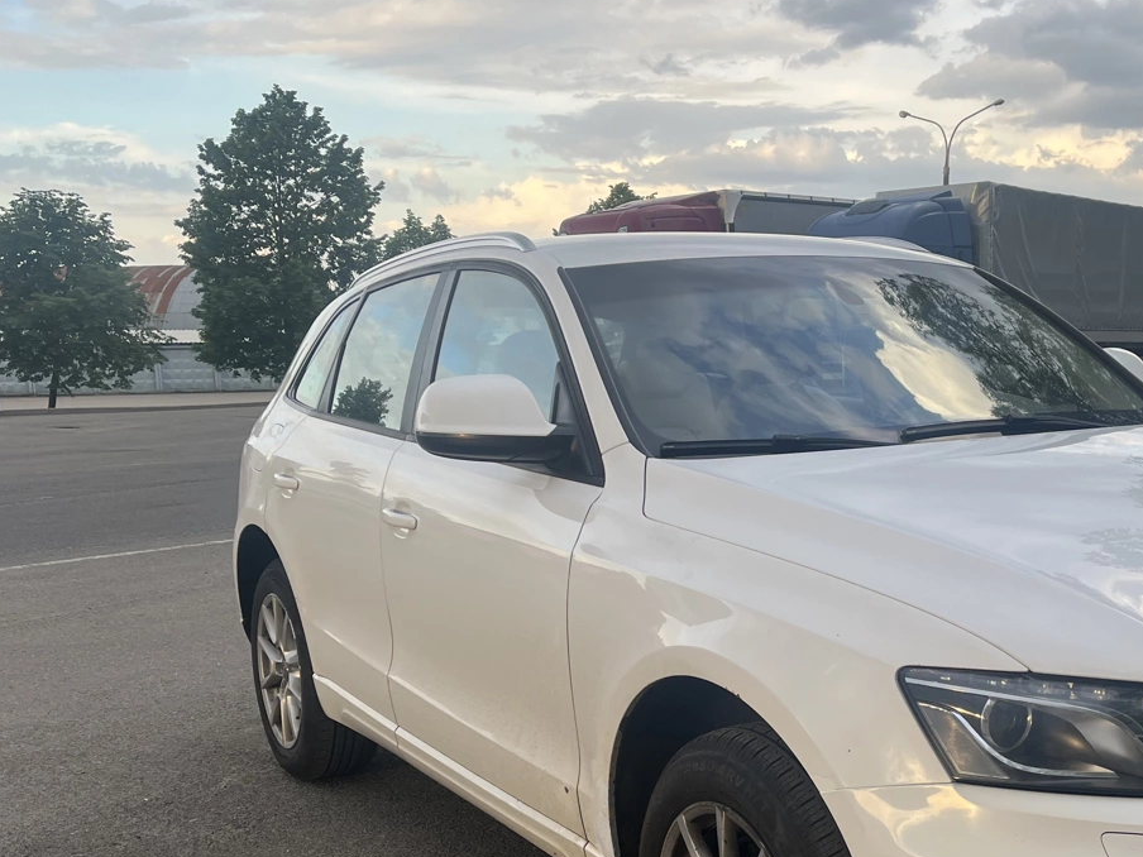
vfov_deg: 31.2
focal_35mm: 46
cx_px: 828
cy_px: 599
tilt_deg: -10.2
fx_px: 1519
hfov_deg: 40.3
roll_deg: +0.5
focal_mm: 5.1
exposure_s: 1/497
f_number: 1.6
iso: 50
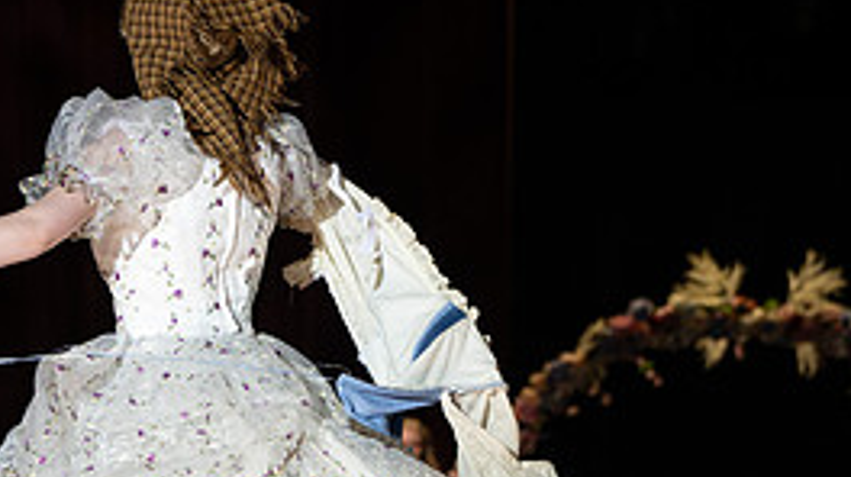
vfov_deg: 5.9
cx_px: 252
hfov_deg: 10.6
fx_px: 4600
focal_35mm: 204
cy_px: 404
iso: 800
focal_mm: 81
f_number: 3.5
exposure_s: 1/640
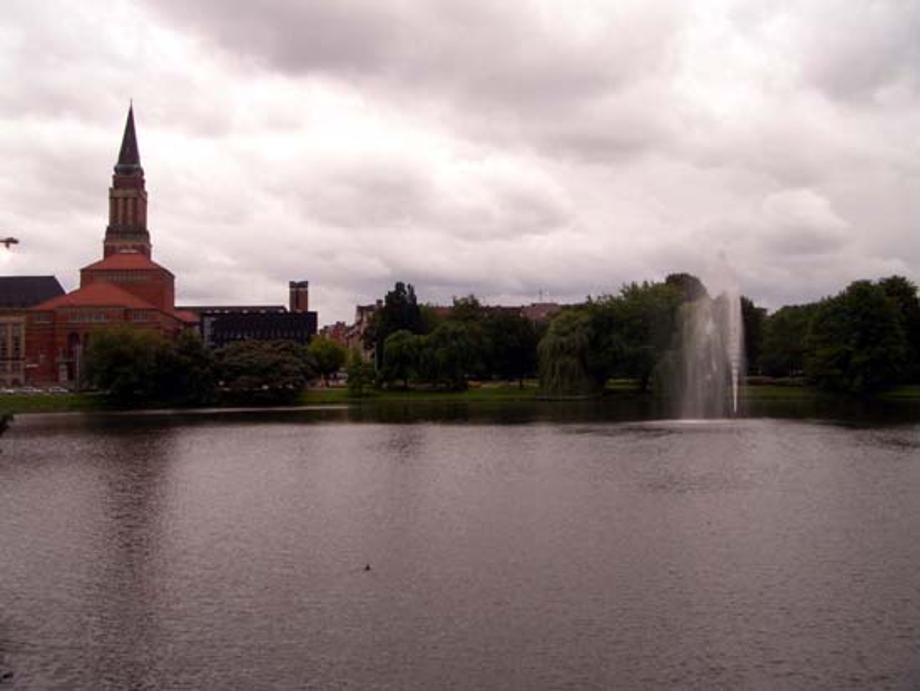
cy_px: 346
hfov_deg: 52.6
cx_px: 460
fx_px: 931
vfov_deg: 40.7
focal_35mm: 35
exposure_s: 1/250
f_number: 4.3
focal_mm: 5.8
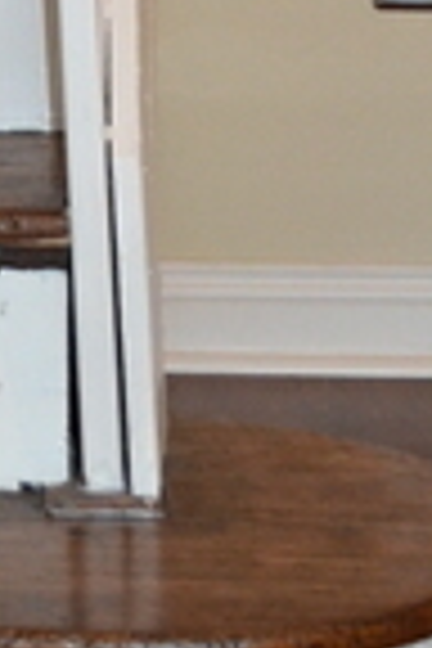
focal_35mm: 156
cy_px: -522
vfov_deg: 12.1
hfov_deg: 8.5
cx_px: -302
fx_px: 2808
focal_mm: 20
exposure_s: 1/60
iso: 1600
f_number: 3.8
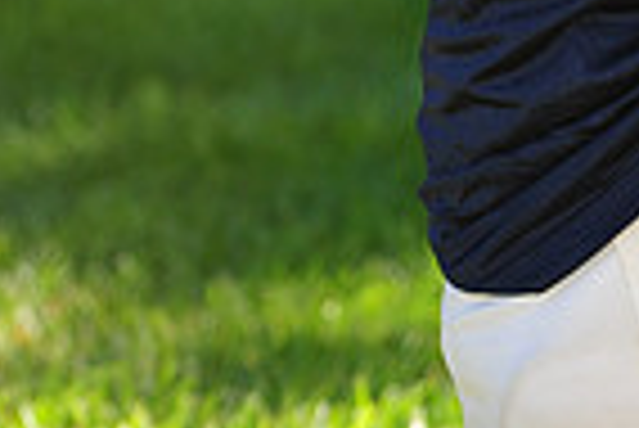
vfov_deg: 2.2
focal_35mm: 633
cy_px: -315
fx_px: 11247
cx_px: 756
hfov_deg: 3.2
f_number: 4.5
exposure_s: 1/400
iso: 200
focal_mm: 155
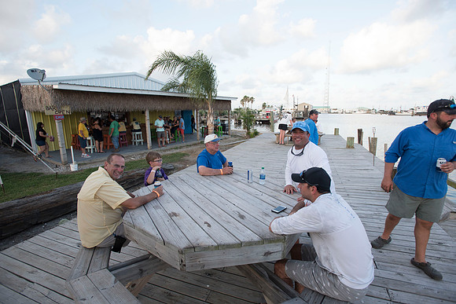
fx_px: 215
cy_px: 152
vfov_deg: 70.5
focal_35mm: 17
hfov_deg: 93.3
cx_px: 228
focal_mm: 17
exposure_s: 1/320
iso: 250
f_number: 4.5
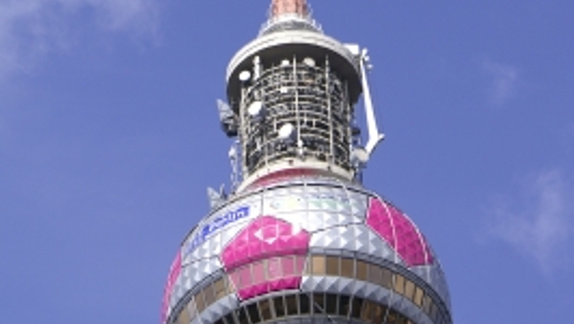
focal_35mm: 198
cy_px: -30
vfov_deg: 6.1
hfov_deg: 10.9
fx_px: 3015
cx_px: 241
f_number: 9
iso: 100
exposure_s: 1/250
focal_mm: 70
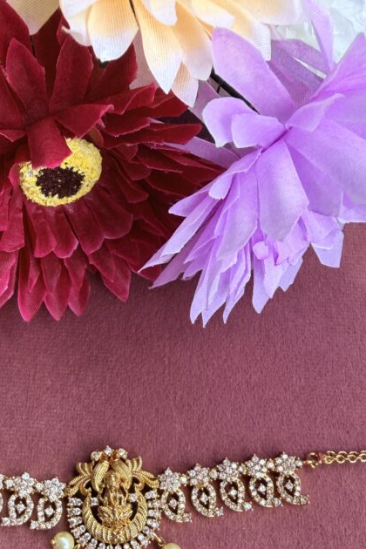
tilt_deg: -67.7
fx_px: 564
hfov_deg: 35.3
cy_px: 378
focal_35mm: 37
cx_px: 99
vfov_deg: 50.7
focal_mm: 2.22
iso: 100
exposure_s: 1/121
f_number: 2.2
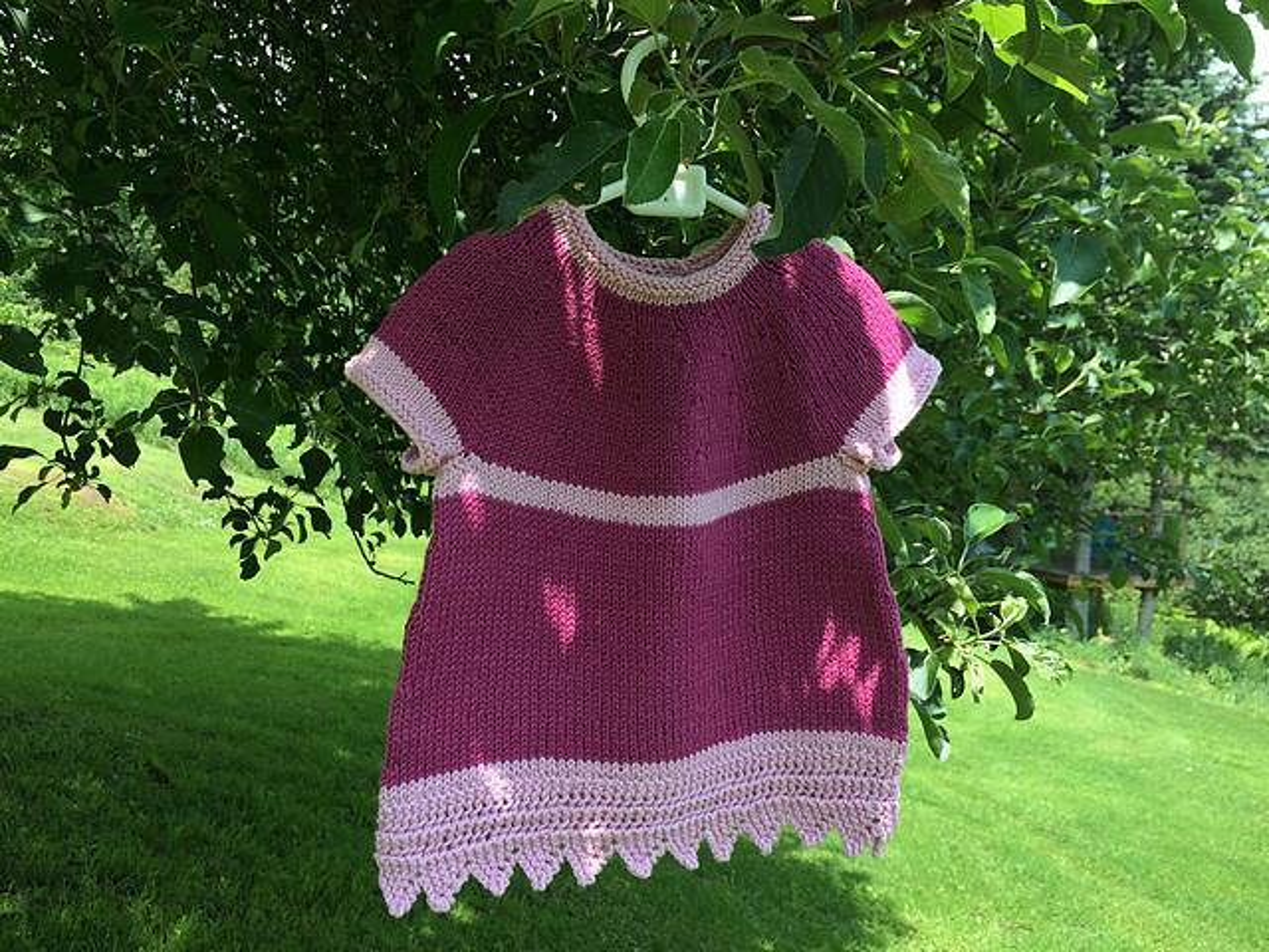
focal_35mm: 29
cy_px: 476
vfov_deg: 48.2
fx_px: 1063
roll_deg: -0.4
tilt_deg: -1.4
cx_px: 634
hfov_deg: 61.7
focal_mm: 4.15
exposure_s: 1/622
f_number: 2.2
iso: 32
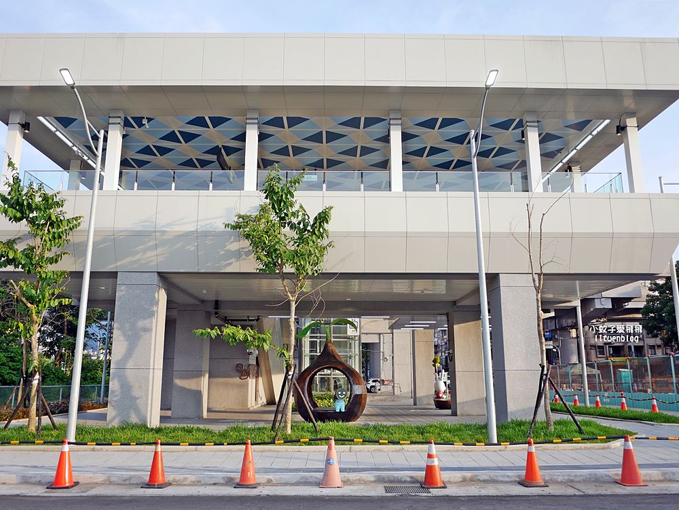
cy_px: 255
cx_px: 340
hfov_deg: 63.4
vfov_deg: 49.8
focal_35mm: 28
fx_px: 549
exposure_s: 1/500
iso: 200
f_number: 2.8
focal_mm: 14
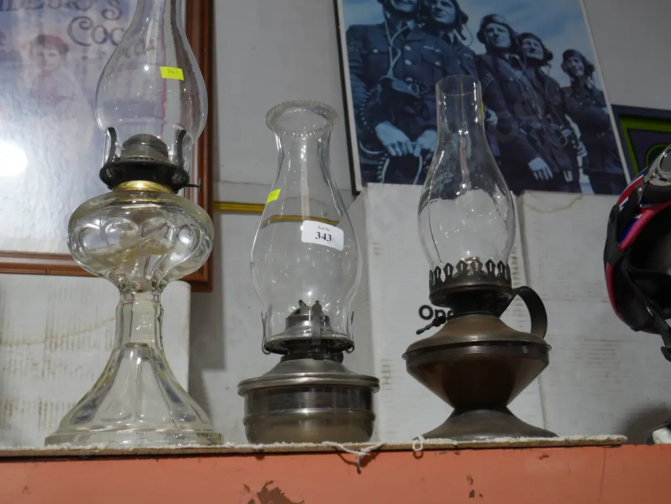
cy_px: 252
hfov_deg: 46.8
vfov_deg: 36.0
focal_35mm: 40
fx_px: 776
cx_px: 336
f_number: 4.5
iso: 400
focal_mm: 20
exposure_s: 1/60
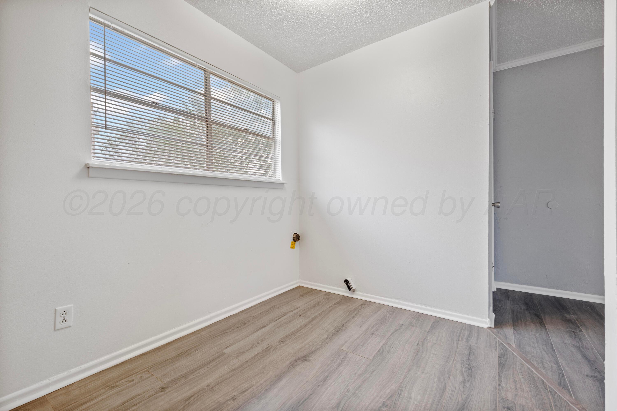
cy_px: 206
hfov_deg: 100.4
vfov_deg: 77.3
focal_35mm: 15
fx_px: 257
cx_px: 308
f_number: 9
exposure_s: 1/10
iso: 200
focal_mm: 9.9
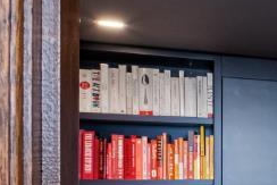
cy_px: 176
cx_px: 695
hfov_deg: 14.1
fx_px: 662
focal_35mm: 86
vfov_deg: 15.7
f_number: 11
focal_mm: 14
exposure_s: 1/8
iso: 640
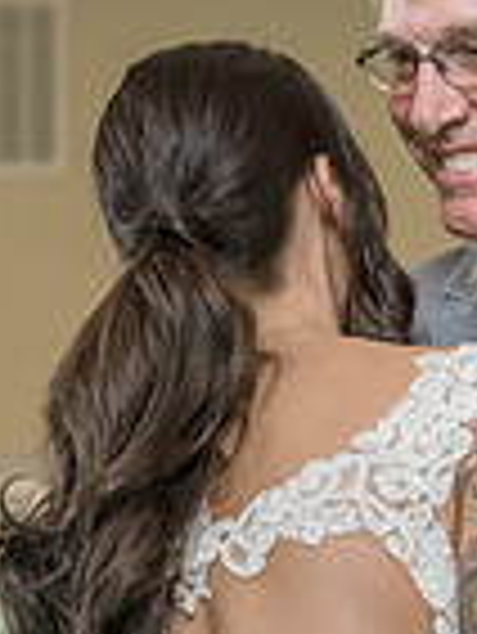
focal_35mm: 304
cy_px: 378
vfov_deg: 6.5
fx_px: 5577
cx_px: 442
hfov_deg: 4.9
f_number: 4
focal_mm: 67
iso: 2000
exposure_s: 1/250
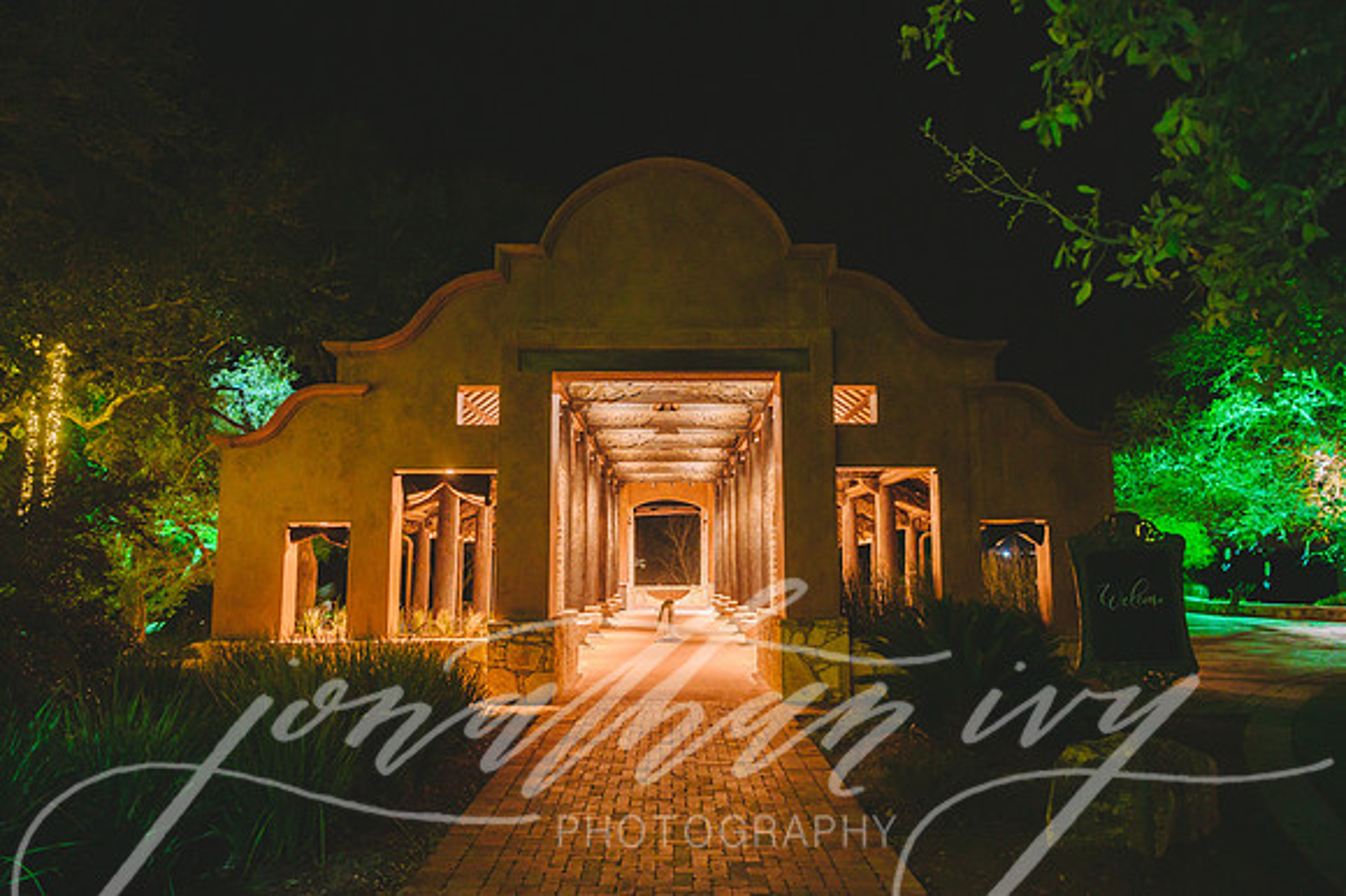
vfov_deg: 53.1
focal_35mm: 24
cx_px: 673
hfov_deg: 73.8
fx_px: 897
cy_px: 448
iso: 2500
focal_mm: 24
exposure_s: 1/20
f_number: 2.8
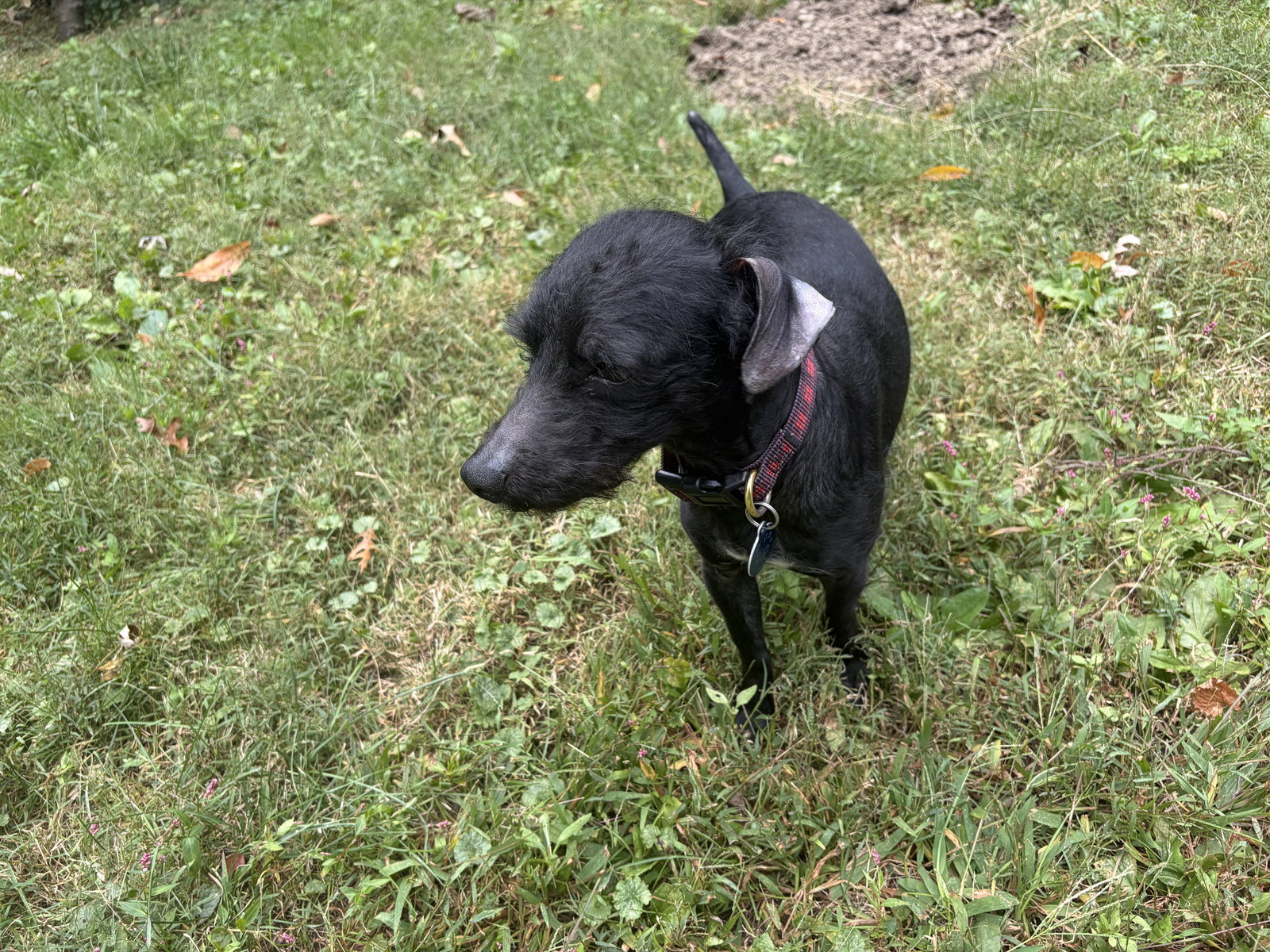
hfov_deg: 67.3
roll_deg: +9.5
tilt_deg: -40.3
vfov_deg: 53.1
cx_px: 635
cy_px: 476
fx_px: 954
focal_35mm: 26
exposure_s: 1/127
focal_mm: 5.96
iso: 32
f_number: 1.6
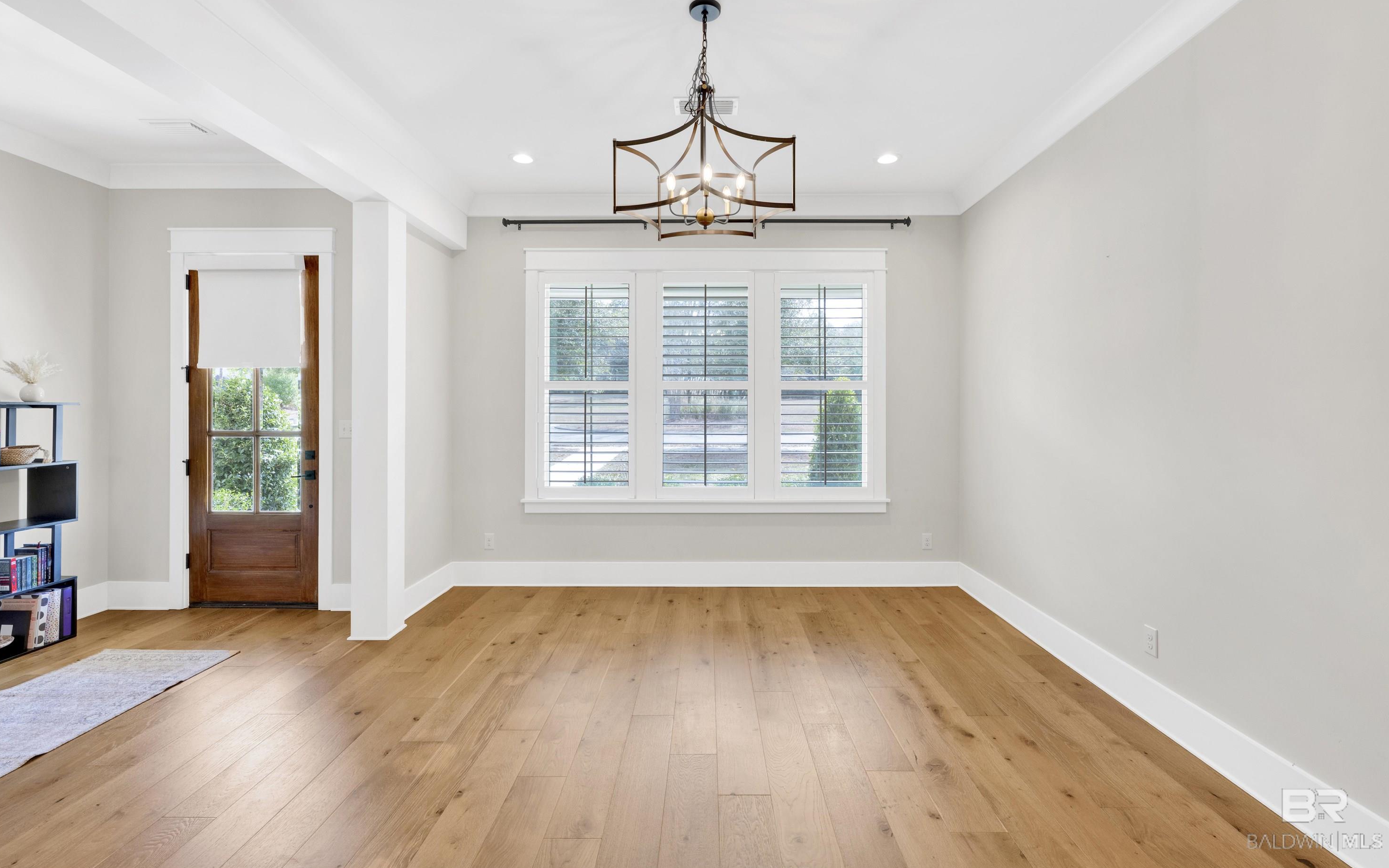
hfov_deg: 95.9
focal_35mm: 17
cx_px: 707
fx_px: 626
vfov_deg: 69.4
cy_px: 404
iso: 400
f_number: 11
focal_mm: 15.5
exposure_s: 1/8
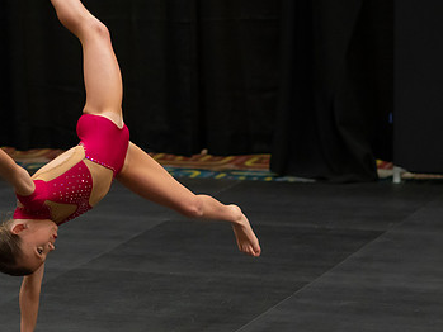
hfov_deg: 9.7
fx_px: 2599
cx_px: 81
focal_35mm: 203
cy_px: 193
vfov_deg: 7.3
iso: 1600
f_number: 2
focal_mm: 85
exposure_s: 1/640
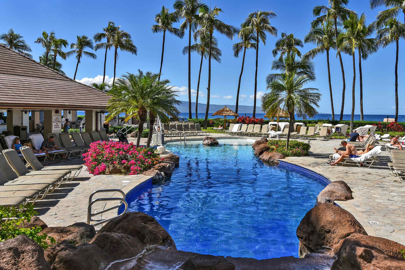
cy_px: 135
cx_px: 202
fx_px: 270
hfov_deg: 73.7
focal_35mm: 24
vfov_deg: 53.2
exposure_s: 1/200
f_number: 11
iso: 100
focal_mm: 24
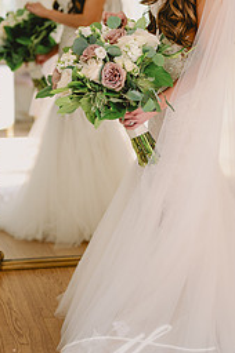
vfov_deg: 23.0
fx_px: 864
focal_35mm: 88
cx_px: 131
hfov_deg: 15.5
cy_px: 112
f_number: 2
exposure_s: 1/320
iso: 320
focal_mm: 50
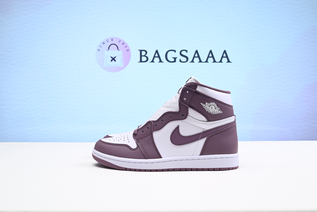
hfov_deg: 53.1
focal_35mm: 36
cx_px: 158
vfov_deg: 36.9
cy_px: 106
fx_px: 317
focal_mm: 36
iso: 100
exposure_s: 1/2
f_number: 16
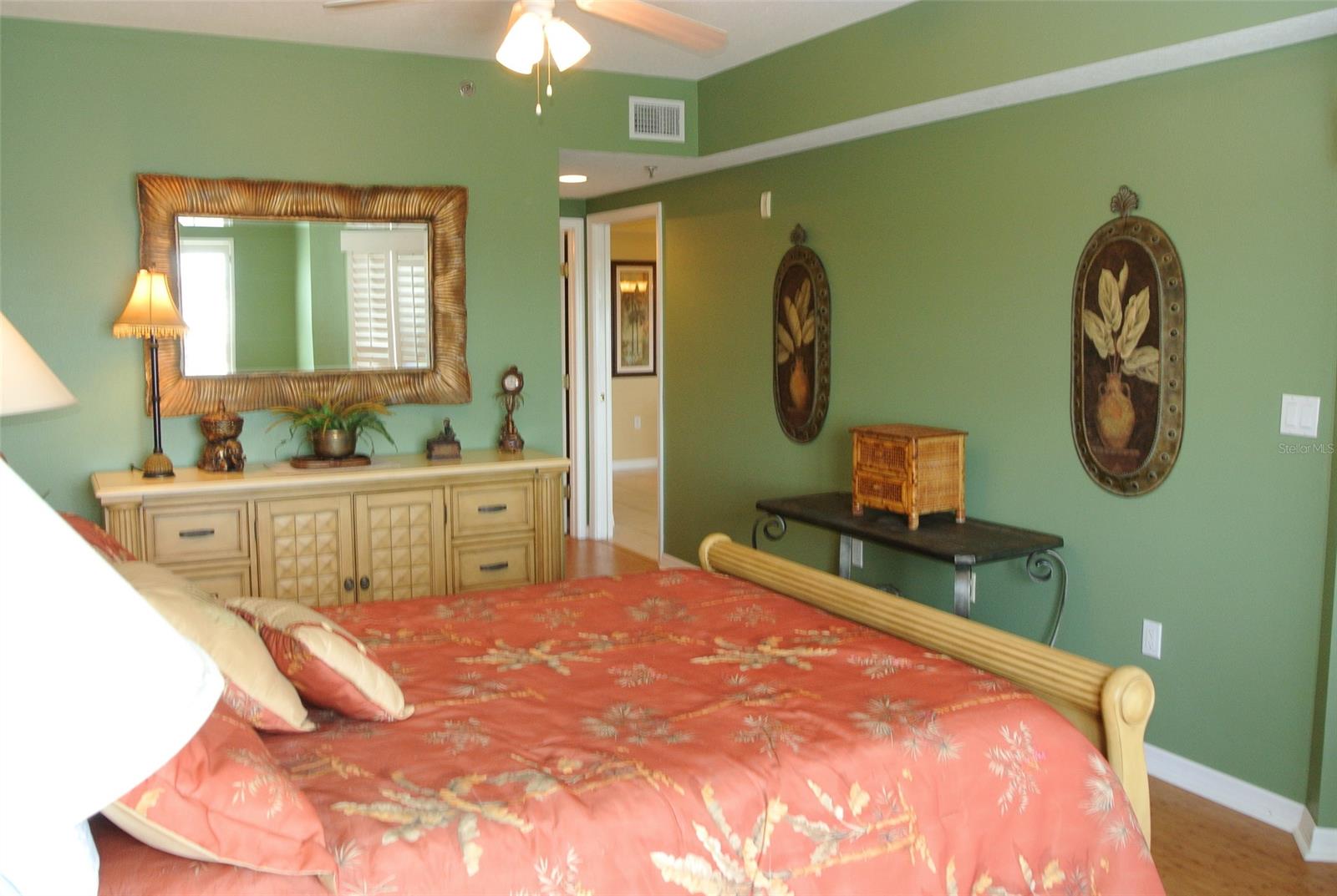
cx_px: 668
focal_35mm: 30
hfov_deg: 61.8
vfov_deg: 43.8
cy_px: 448
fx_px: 1116
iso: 400
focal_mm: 11.4
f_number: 5.6
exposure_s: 1/25
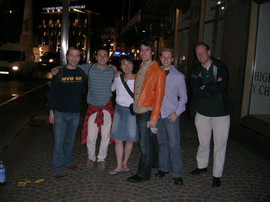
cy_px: 101
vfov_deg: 40.7
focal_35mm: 35
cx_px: 135
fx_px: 273
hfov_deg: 52.6
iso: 200
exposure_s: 1/60.1
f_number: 2.8
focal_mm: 5.4
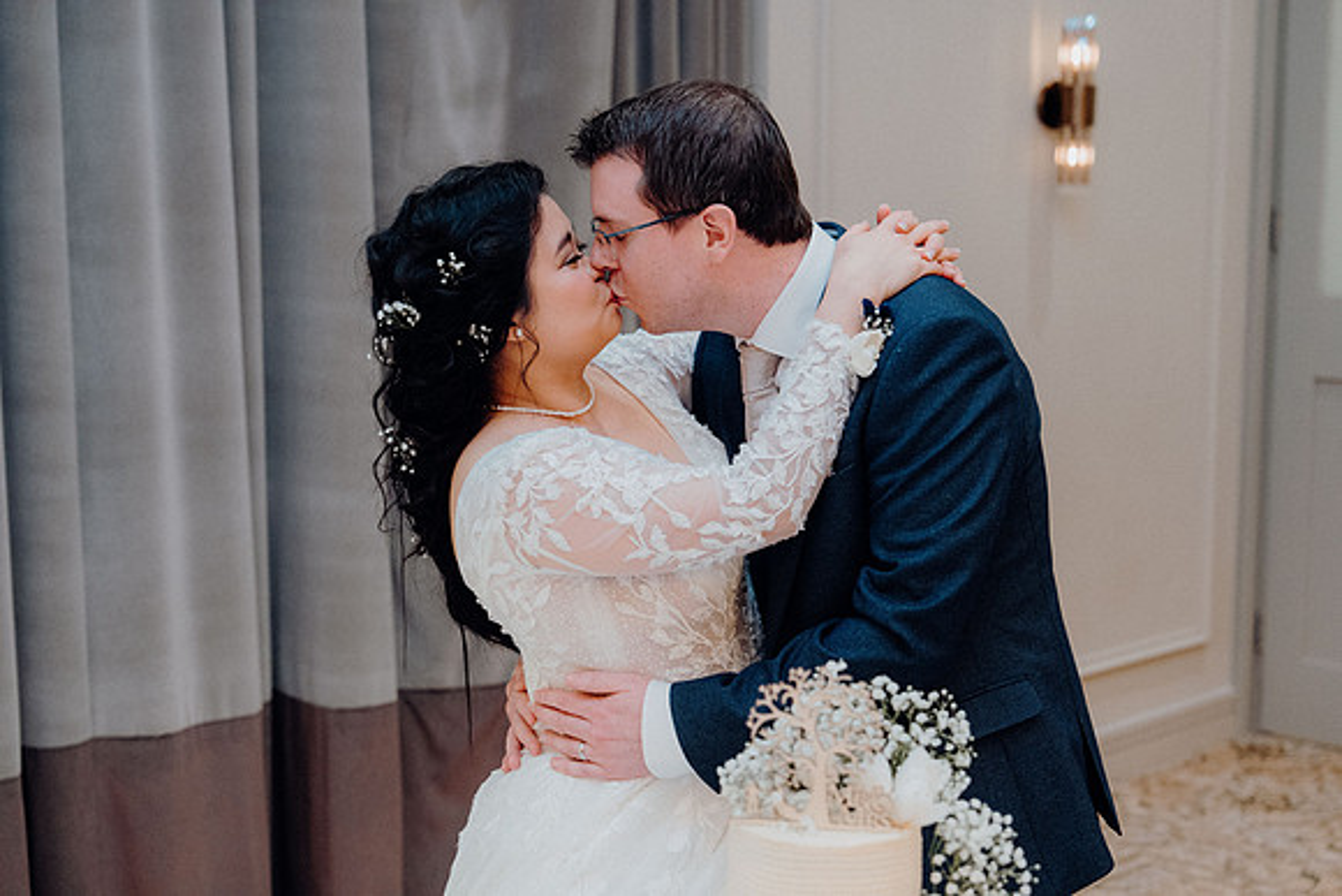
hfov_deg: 32.9
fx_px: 2274
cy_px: 448
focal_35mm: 61
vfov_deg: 22.3
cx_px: 671
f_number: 3.5
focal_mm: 61
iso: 3200
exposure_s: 1/160
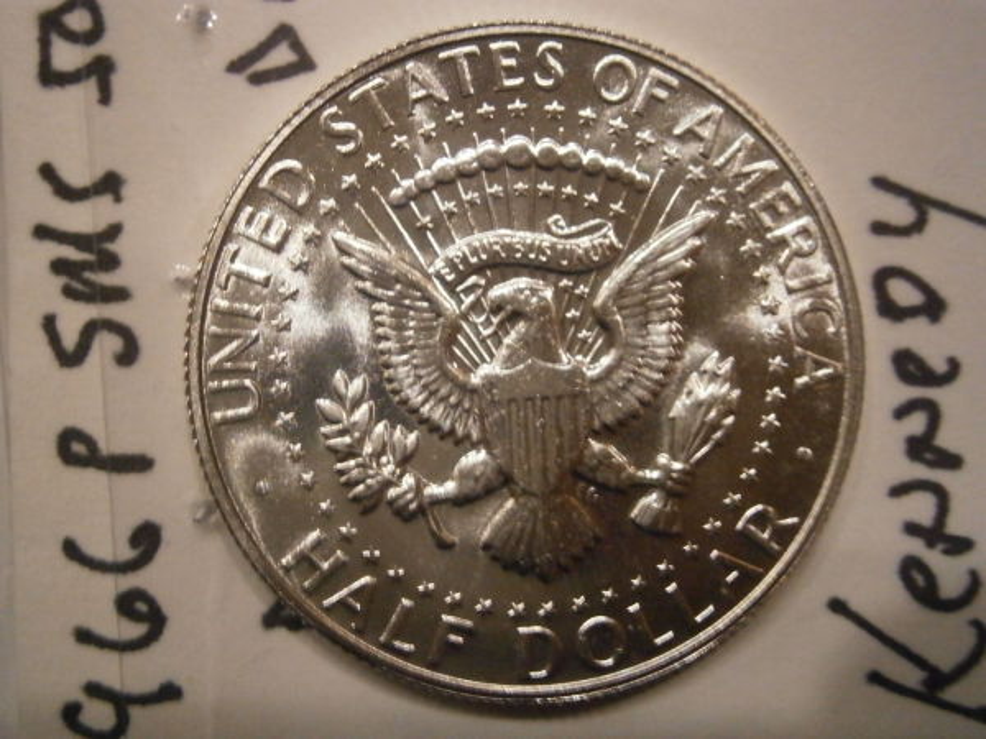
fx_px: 1339
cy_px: 370
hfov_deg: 40.4
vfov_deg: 30.9
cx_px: 493
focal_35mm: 47
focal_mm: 8.3
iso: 800
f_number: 3.4
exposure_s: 1/20
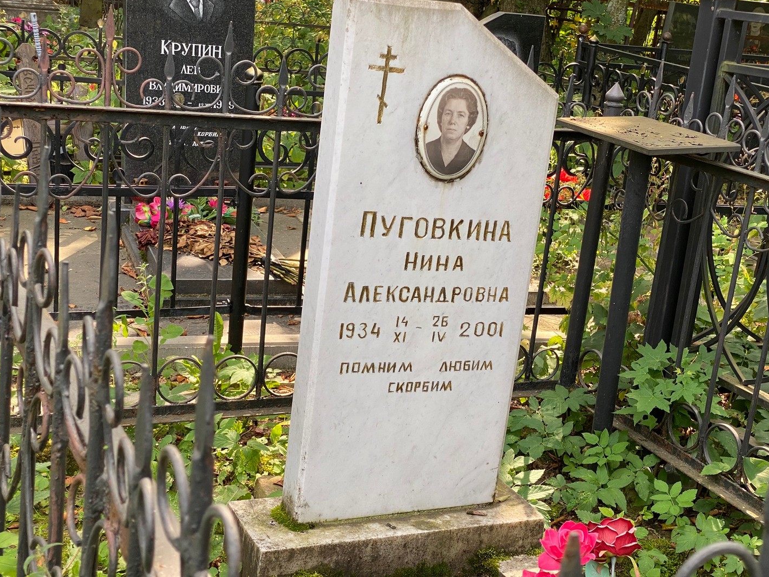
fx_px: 1178
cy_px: 284
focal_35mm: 53
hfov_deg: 36.2
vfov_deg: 27.5
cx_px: 382
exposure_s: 1/122
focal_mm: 6
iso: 40
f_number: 2
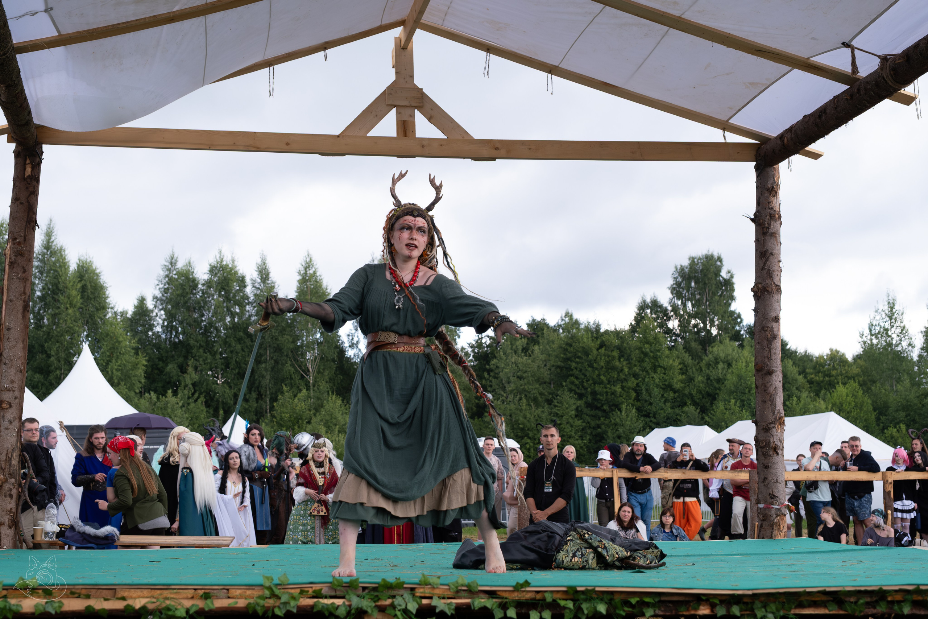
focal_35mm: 51
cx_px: 464
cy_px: 310
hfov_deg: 38.9
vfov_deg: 26.5
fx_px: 1315
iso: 800
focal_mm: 34.2
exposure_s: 1/800
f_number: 3.6
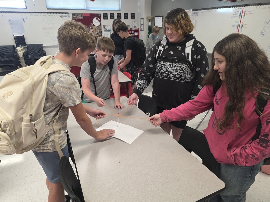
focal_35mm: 23
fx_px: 179
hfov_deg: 73.9
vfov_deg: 58.9
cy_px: 101
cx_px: 135
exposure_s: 1/120
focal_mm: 6.3
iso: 500
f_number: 1.7
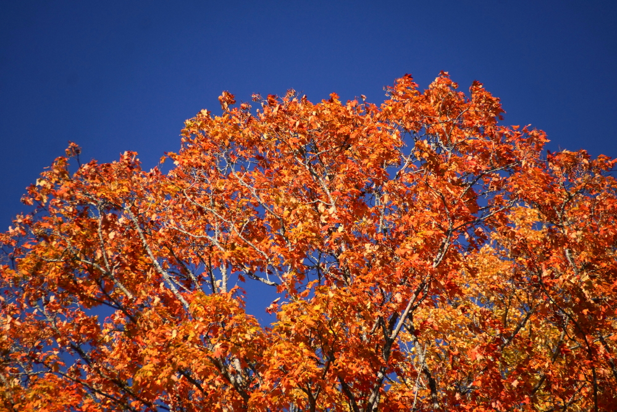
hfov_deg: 5.5
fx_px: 6427
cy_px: 206
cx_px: 308
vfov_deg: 3.7
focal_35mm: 375
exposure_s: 1/400
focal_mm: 250
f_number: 6.3
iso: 200
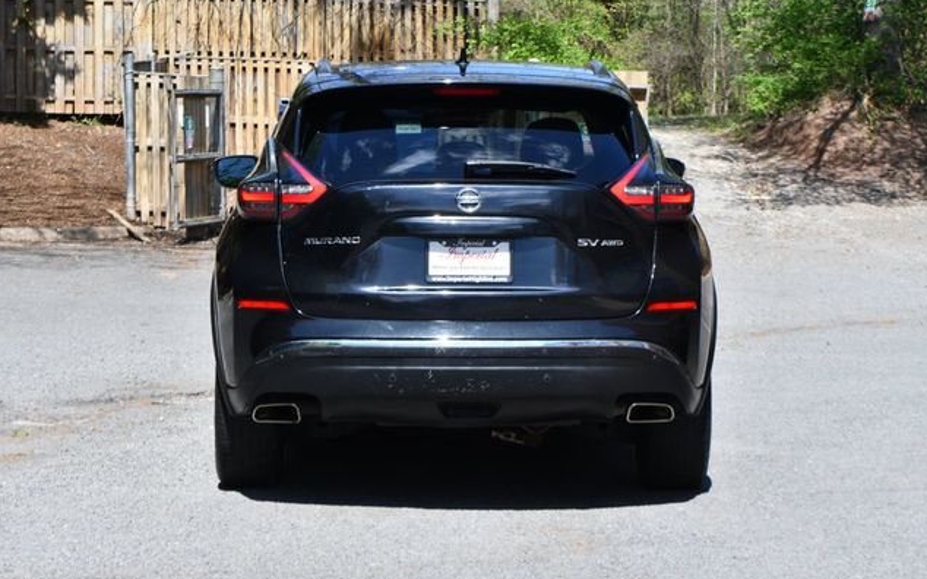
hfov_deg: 19.3
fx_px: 2728
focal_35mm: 108
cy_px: 269
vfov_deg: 12.1
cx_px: 466
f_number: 8
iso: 160
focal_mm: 70
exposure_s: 1/250
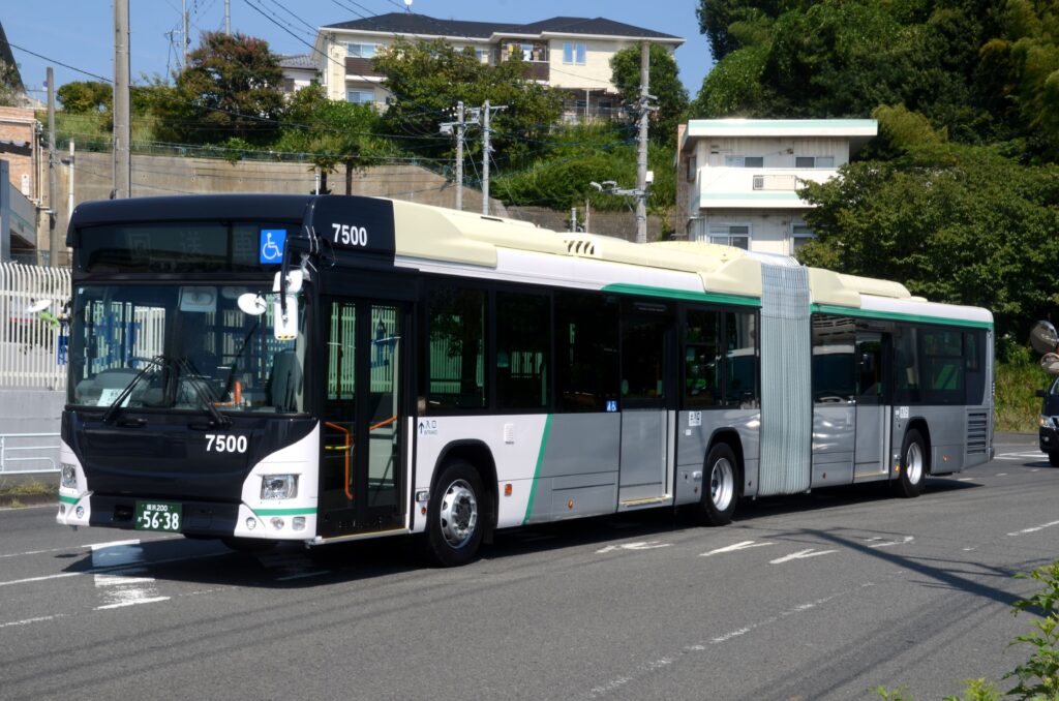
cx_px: 530
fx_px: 1673
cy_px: 350
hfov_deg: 35.1
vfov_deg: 23.7
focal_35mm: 57
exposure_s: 1/80
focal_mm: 38
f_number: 16
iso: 100
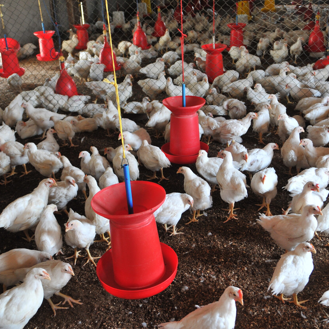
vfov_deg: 42.8
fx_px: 419
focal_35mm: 39
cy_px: 165
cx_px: 193
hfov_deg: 42.7
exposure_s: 1/60
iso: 400
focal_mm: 20
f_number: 3.2
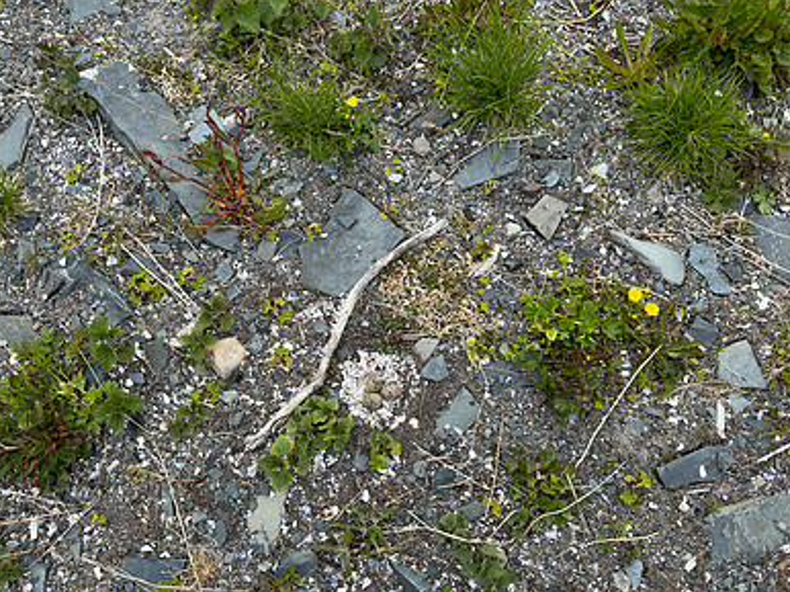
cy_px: 341
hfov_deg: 63.4
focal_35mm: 28
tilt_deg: -81.6
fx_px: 639
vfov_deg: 49.5
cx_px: 372
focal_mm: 6.86
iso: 100
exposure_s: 1/1845
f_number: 1.78
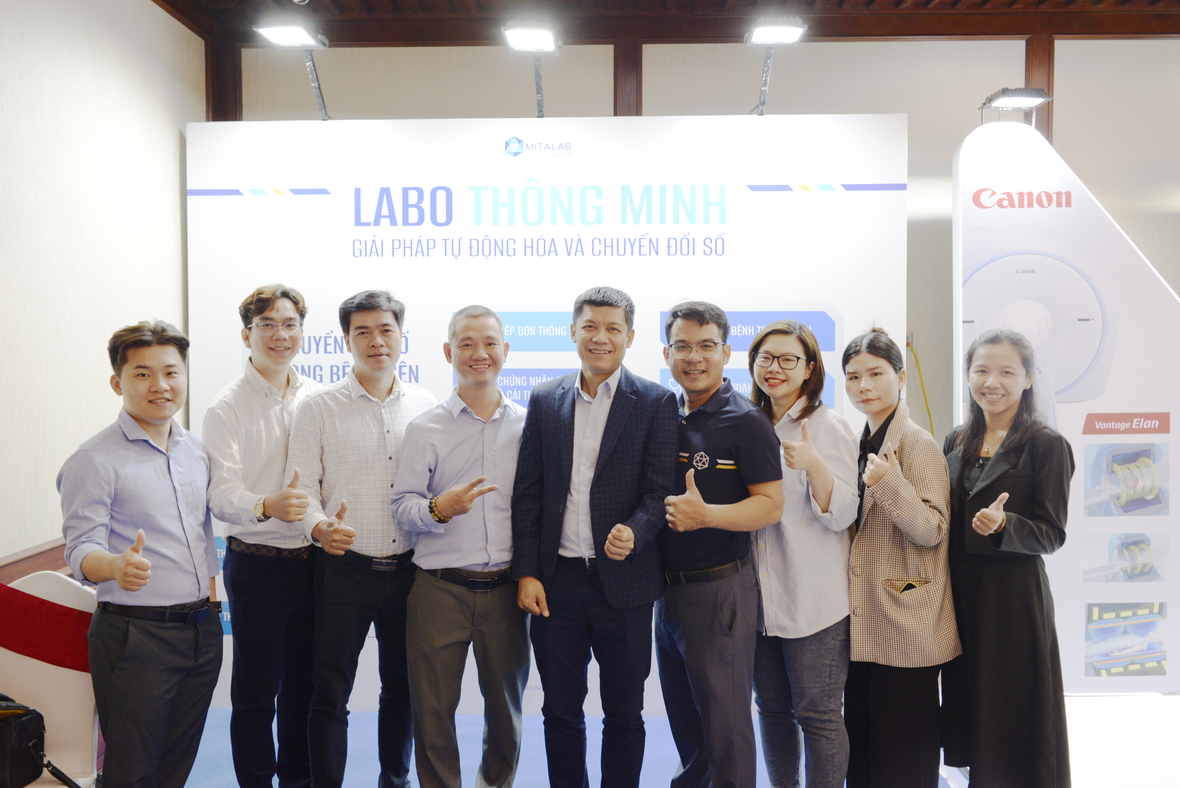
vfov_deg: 42.4
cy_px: 394
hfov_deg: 60.3
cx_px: 590
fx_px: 1016
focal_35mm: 31
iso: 1250
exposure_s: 1/50
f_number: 7.1
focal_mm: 31
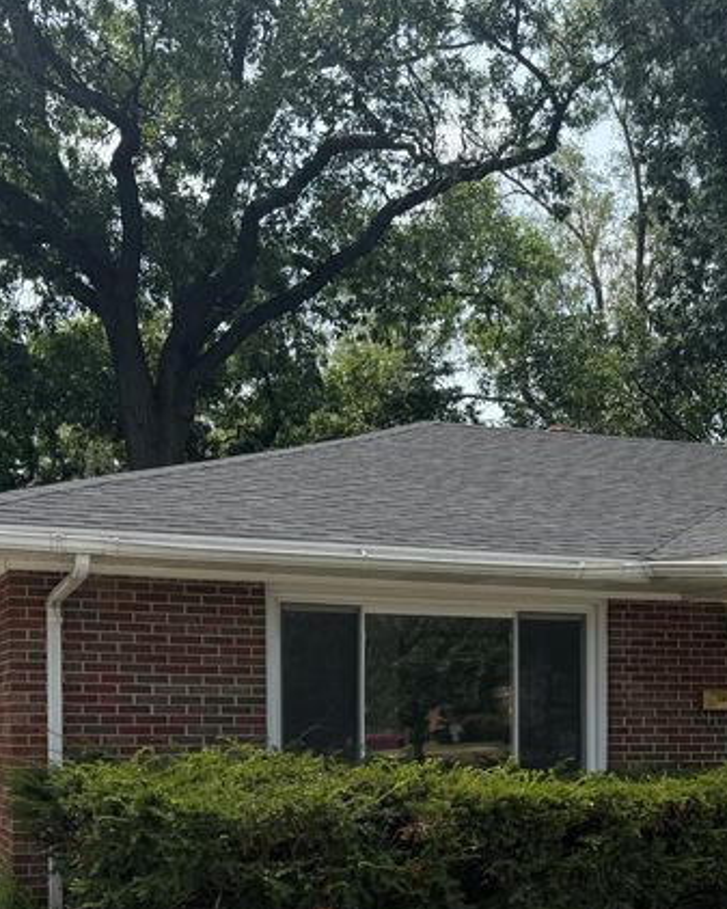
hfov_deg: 26.2
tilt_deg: -3.0
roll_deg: -0.7
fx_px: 1532
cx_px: 585
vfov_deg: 31.8
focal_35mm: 57
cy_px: 769
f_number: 1.78
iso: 80
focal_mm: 6.76
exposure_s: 1/3413
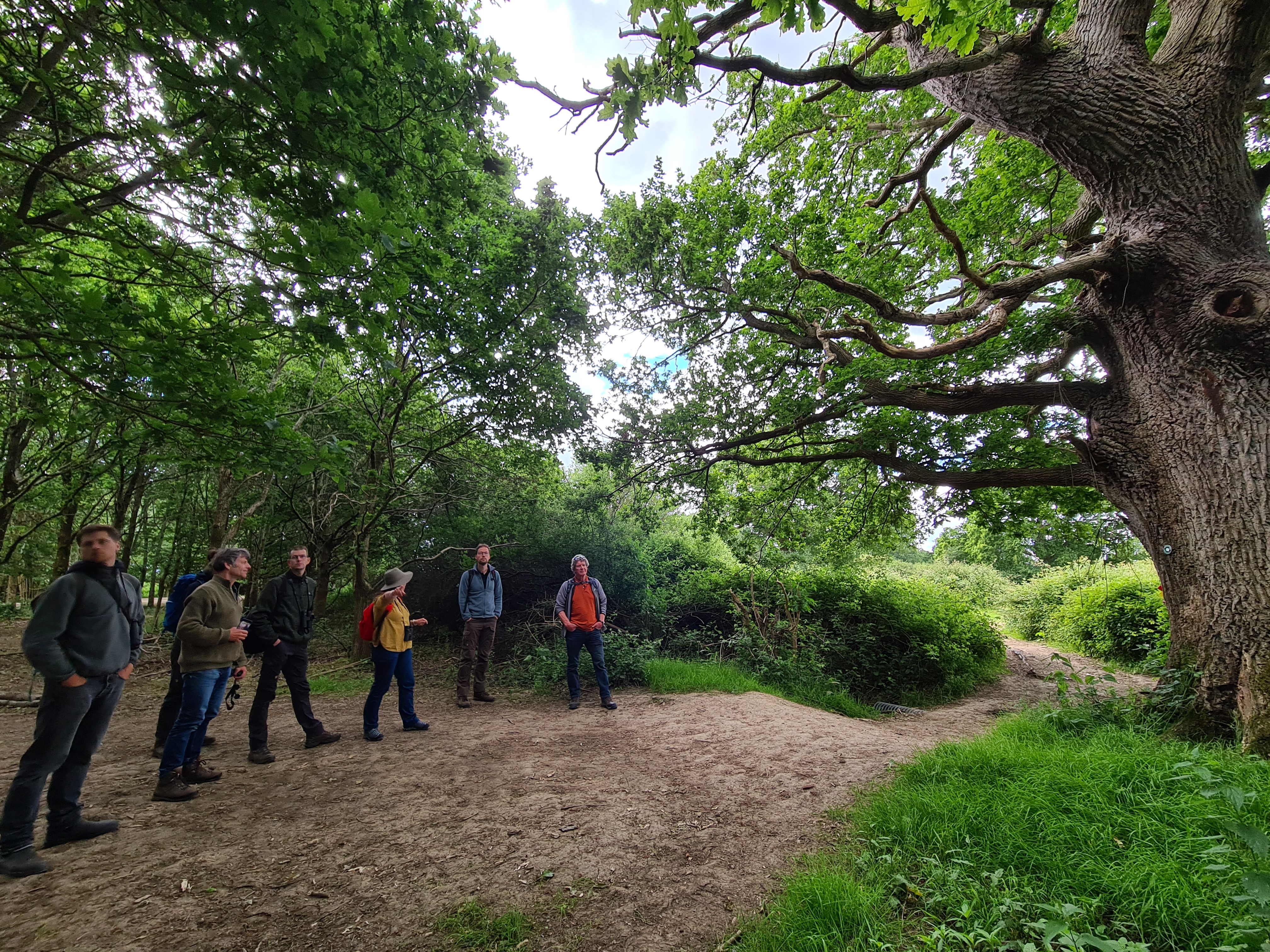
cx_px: 635
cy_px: 476
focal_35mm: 13
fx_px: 477
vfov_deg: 89.9
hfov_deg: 106.2
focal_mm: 2.2
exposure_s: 1/188
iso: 50
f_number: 2.2
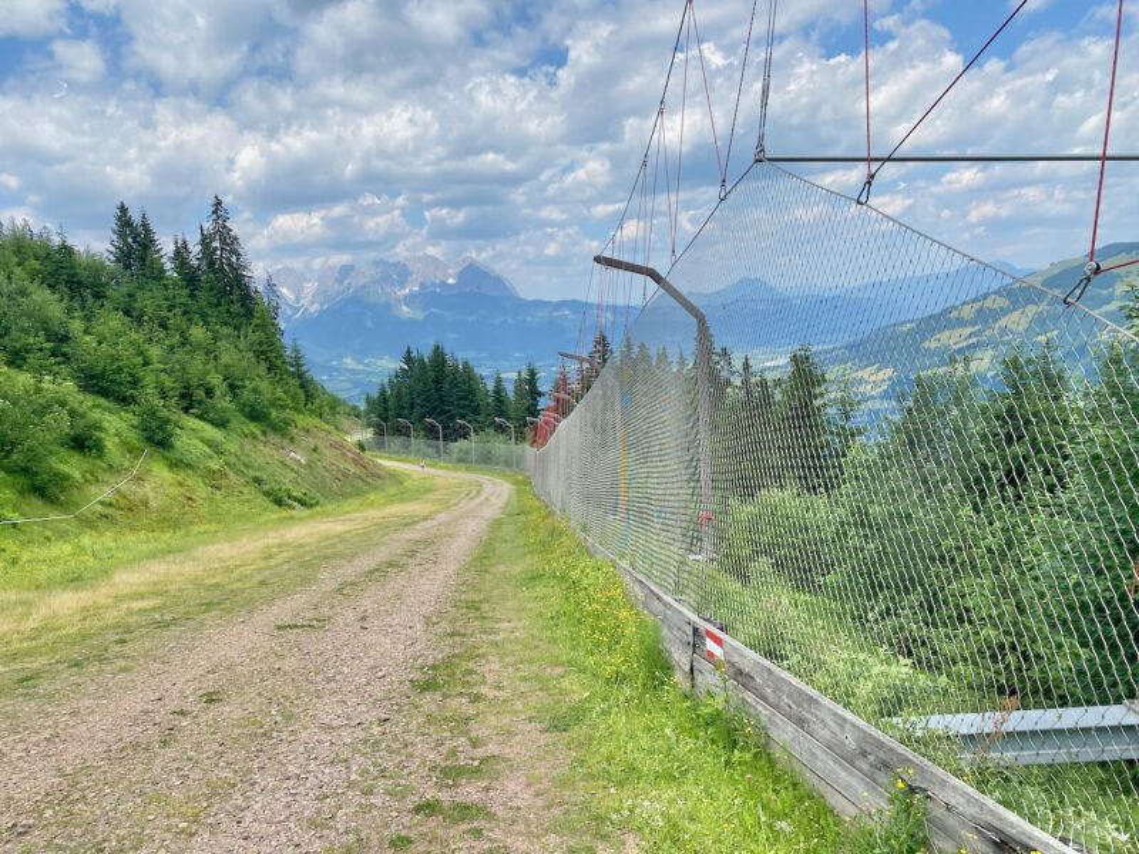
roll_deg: +4.4
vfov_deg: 53.1
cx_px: 570
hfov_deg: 67.3
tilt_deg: -10.3
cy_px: 427
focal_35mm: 26
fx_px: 856
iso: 32
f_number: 1.8
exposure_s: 1/2755
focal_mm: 4.25
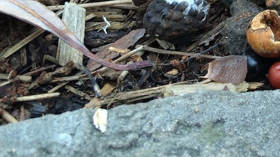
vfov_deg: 13.0
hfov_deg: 22.5
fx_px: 631
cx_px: 361
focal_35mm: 85
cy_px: -119
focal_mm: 4.15
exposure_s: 1/120
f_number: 2.2
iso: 40
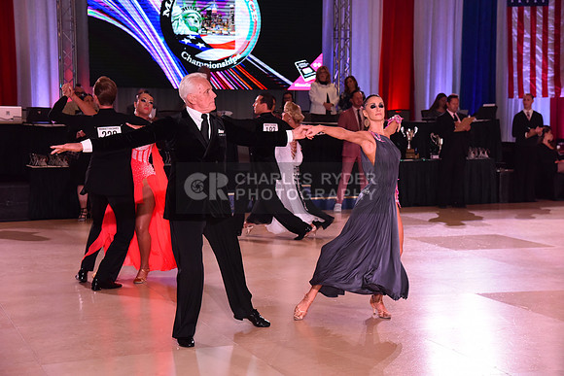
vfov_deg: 19.5
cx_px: 282
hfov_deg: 28.8
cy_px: 188
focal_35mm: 70
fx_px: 1097
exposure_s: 1/400
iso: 2500
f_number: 6.3
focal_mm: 70
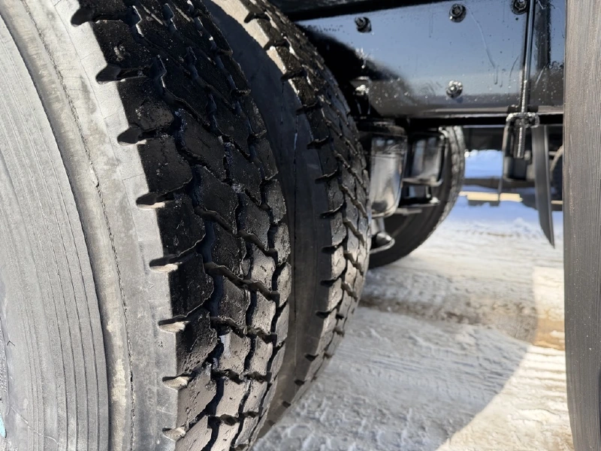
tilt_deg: -9.9
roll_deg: +0.2
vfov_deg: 56.8
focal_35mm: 24
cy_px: 226
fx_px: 417
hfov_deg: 71.6
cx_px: 300
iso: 80
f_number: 1.78
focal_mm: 6.76
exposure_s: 1/943
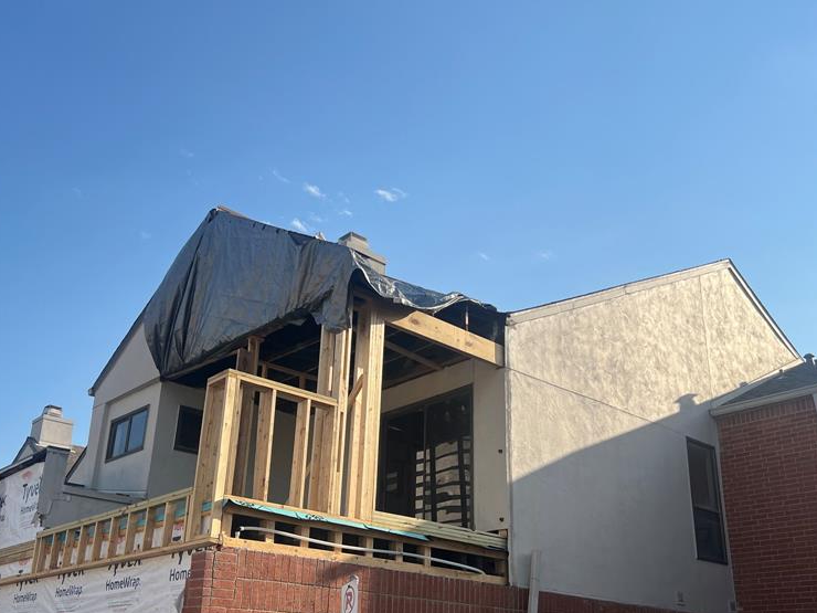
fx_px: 850
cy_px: 370
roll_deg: -0.9
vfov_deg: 39.5
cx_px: 390
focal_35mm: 36
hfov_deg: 51.3
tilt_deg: +19.6
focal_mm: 5.7
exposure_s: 1/5319
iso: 50
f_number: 1.5
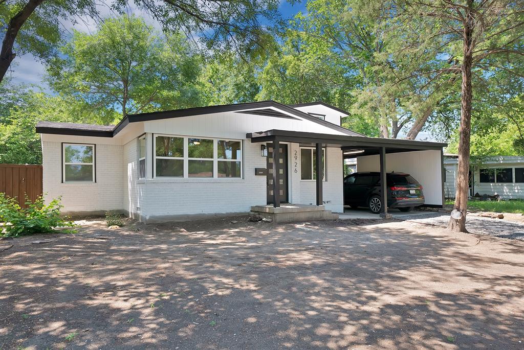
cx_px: 262
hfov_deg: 73.7
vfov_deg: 53.2
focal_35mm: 24
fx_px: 350
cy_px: 175
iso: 640
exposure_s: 1/125
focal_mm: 24
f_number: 9
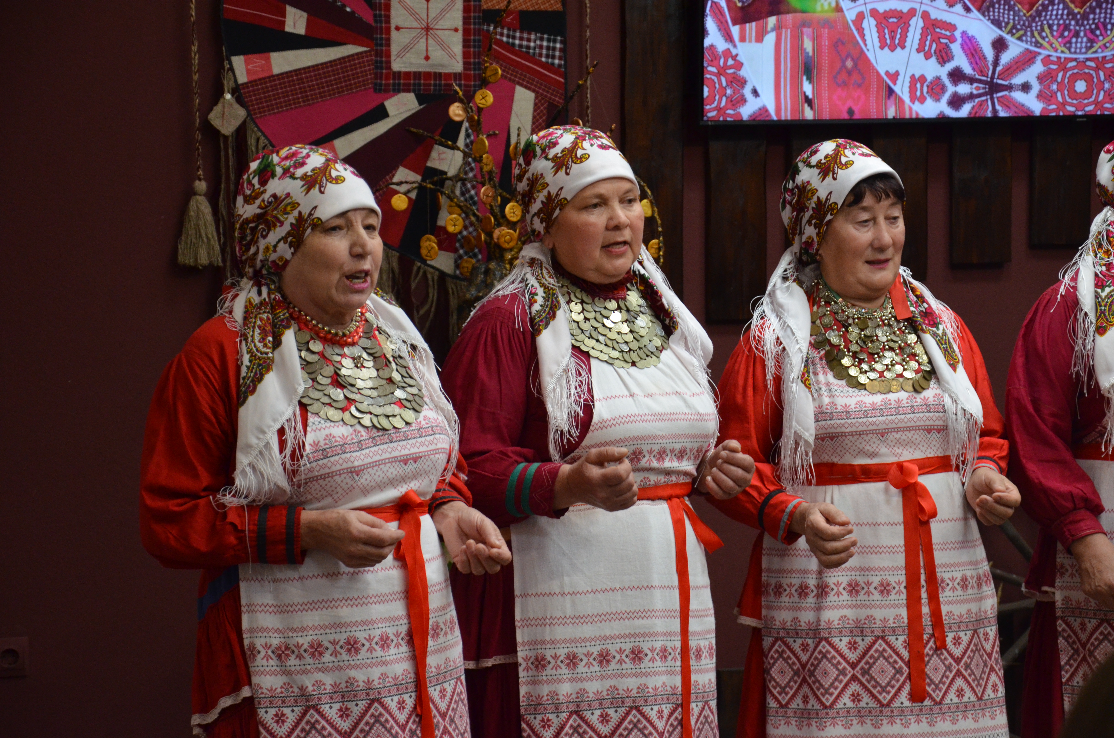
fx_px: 3057
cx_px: 557
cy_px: 369
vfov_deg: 13.8
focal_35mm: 99
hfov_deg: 20.7
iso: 1600
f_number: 5.3
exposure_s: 1/125
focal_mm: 66
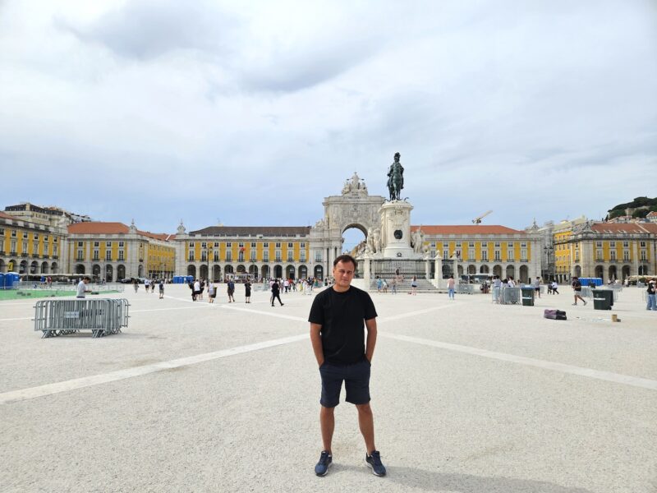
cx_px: 328
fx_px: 437
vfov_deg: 58.9
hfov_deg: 73.9
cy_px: 246
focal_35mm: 23
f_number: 1.8
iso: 25
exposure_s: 1/2186
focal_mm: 5.4
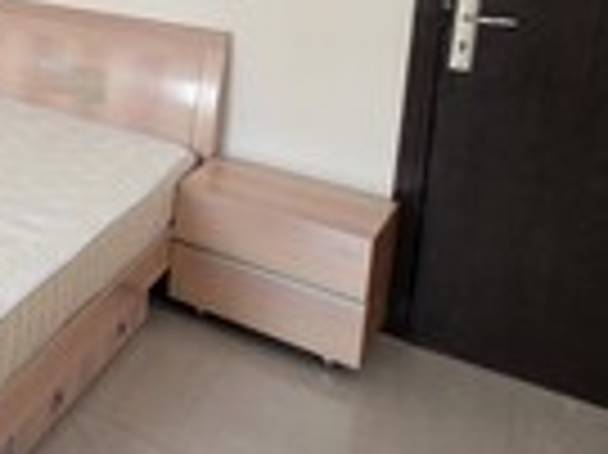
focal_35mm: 44
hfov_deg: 27.2
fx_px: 772
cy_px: -56
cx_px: -336
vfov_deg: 29.3
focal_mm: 2.2
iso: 500
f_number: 1.9
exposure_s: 1/50
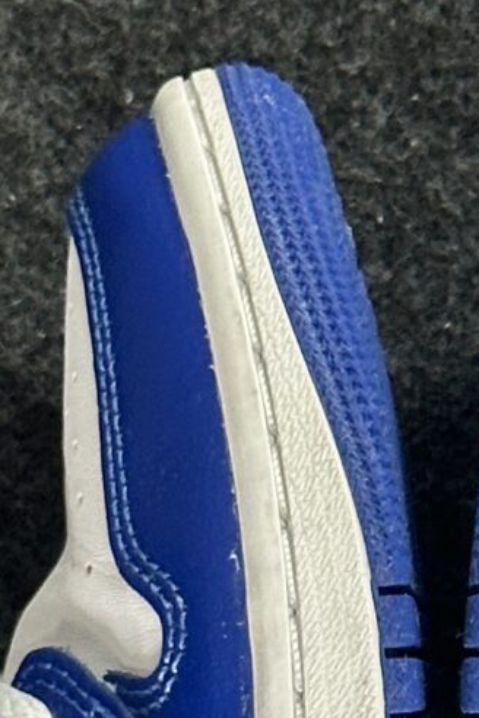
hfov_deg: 5.3
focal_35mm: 260
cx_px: 467
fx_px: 5189
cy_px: 1204
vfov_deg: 7.7
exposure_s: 1/50
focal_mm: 6.86
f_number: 1.78
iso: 200
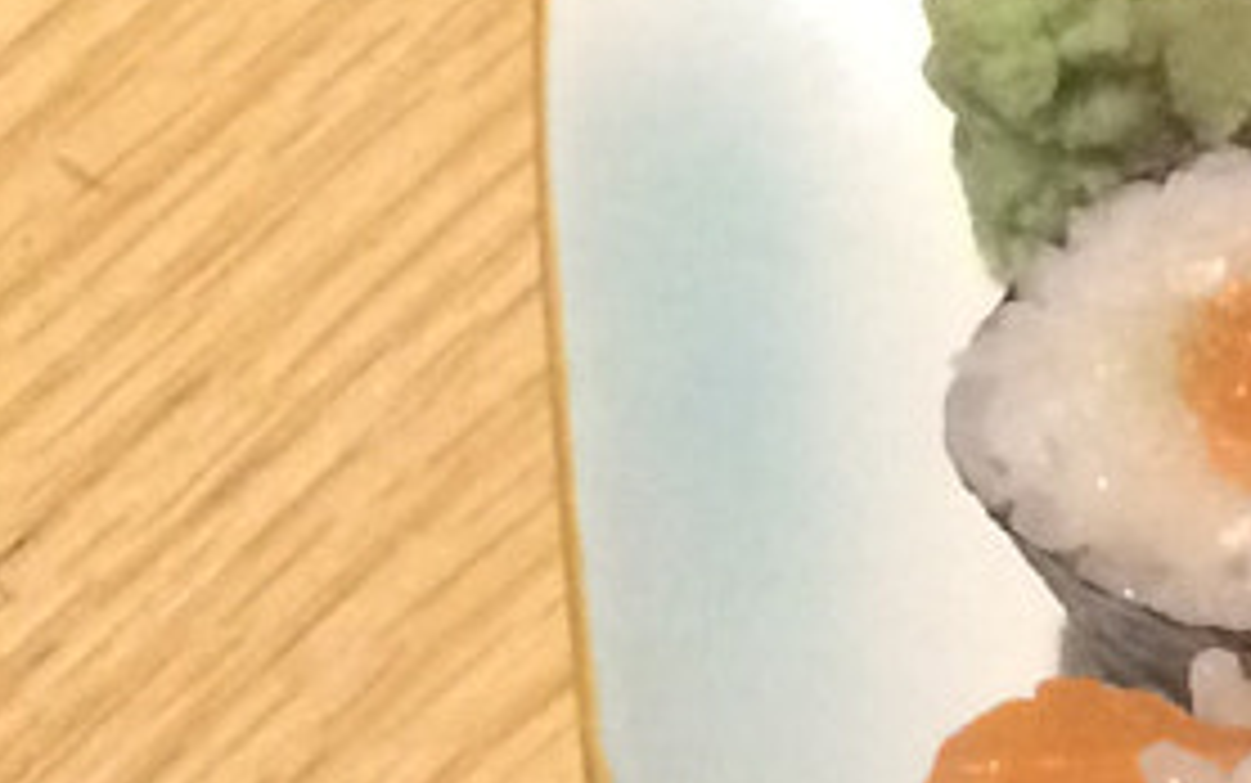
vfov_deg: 7.4
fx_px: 6037
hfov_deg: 9.6
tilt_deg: -63.7
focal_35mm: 177
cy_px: 832
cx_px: 3537
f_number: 2.2
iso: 250
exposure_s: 1/25
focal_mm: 4.15
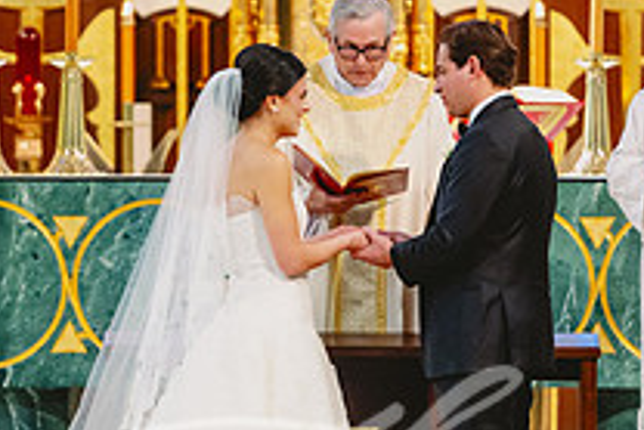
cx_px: 344
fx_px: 9989
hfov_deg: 3.7
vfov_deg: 2.5
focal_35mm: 558
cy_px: 190
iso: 2000
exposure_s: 1/160
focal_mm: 200
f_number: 2.8
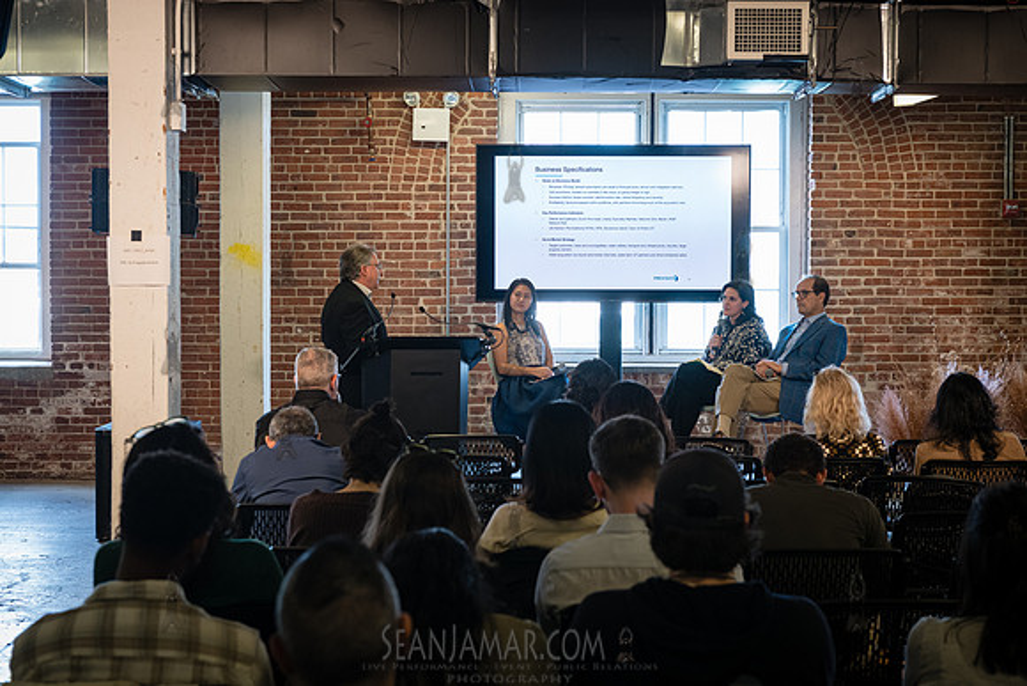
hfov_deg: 28.7
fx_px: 2004
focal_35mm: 70
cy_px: 343
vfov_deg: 19.4
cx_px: 514
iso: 2500
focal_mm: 70
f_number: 5.6
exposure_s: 1/160
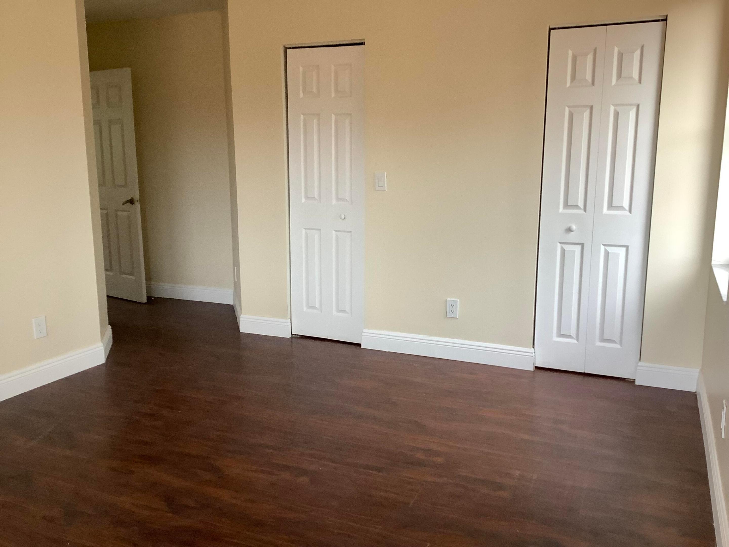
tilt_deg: -11.0
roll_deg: -1.1
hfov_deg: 58.4
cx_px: 364
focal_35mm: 31
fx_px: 653
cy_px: 274
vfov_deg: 45.4
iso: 125
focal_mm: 3.3
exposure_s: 1/60
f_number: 2.4
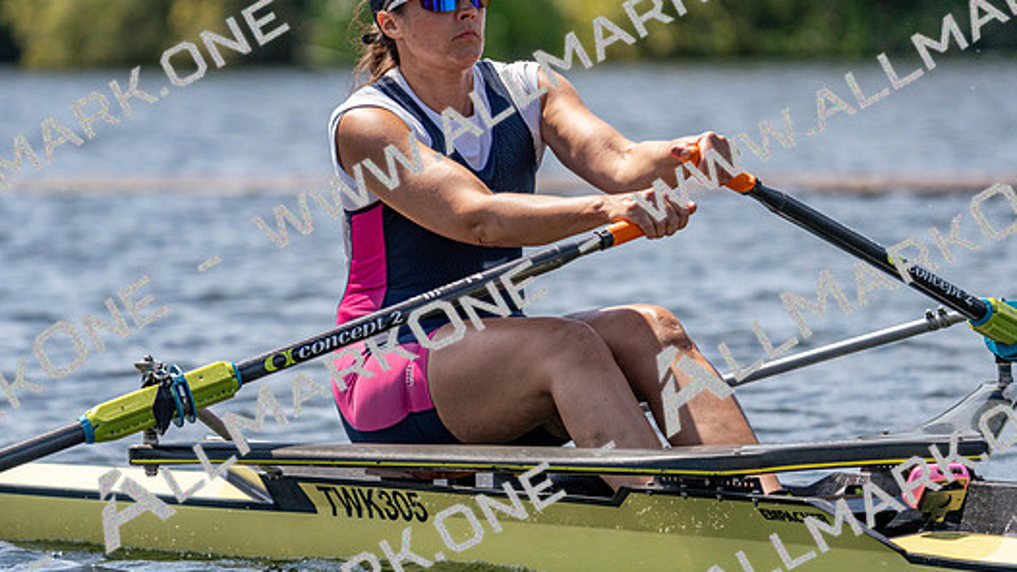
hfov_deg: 6.6
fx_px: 8846
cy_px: 254
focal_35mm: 328
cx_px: 491
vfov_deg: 3.7
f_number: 5.6
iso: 320
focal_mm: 284
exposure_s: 1/2000
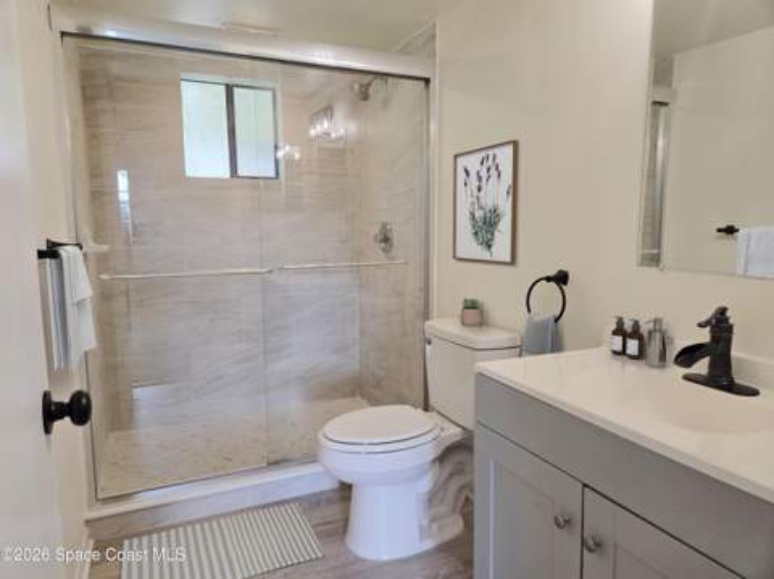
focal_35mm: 23
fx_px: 514
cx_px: 387
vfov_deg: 58.8
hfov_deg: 74.0
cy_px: 290
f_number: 1.8
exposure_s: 1/120
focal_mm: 5.4
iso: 160
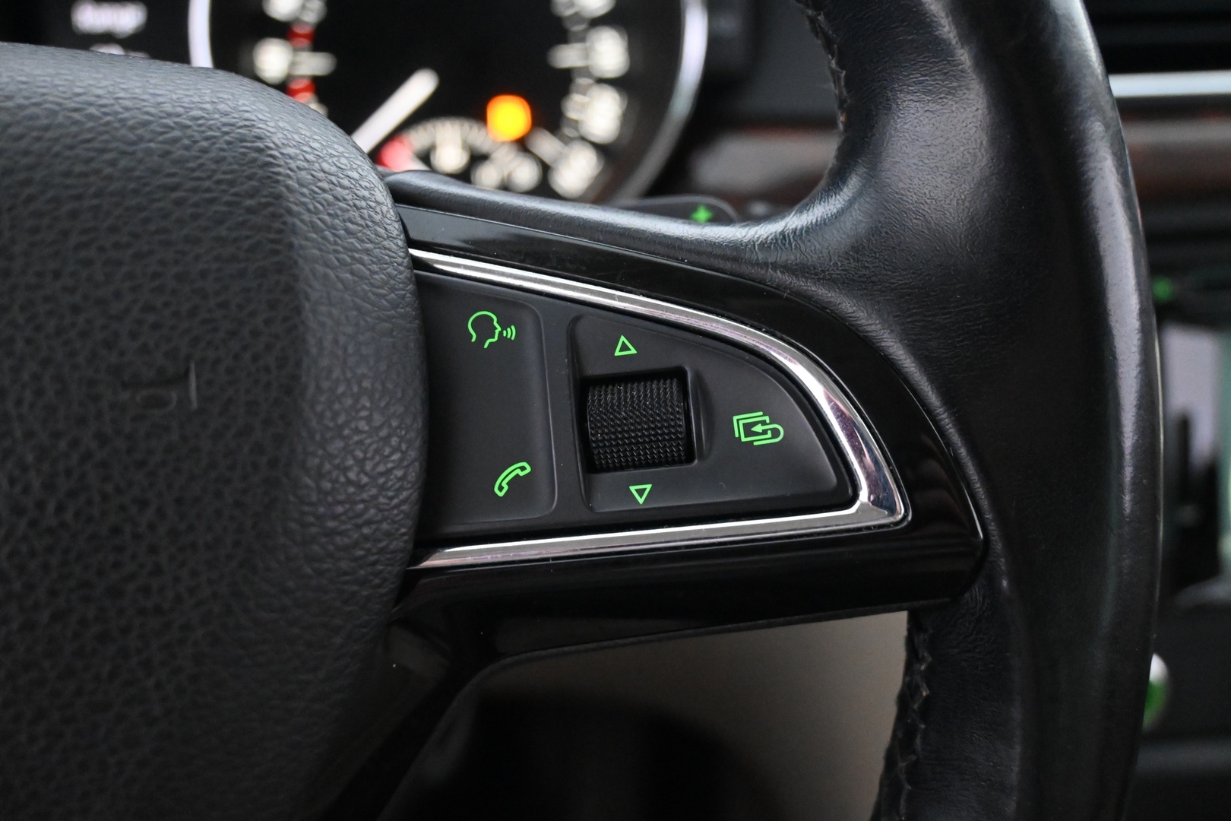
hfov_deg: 51.3
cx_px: 616
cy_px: 410
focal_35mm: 38
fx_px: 1282
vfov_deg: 35.5
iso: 7200
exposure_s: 1/40
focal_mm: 25
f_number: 4.2
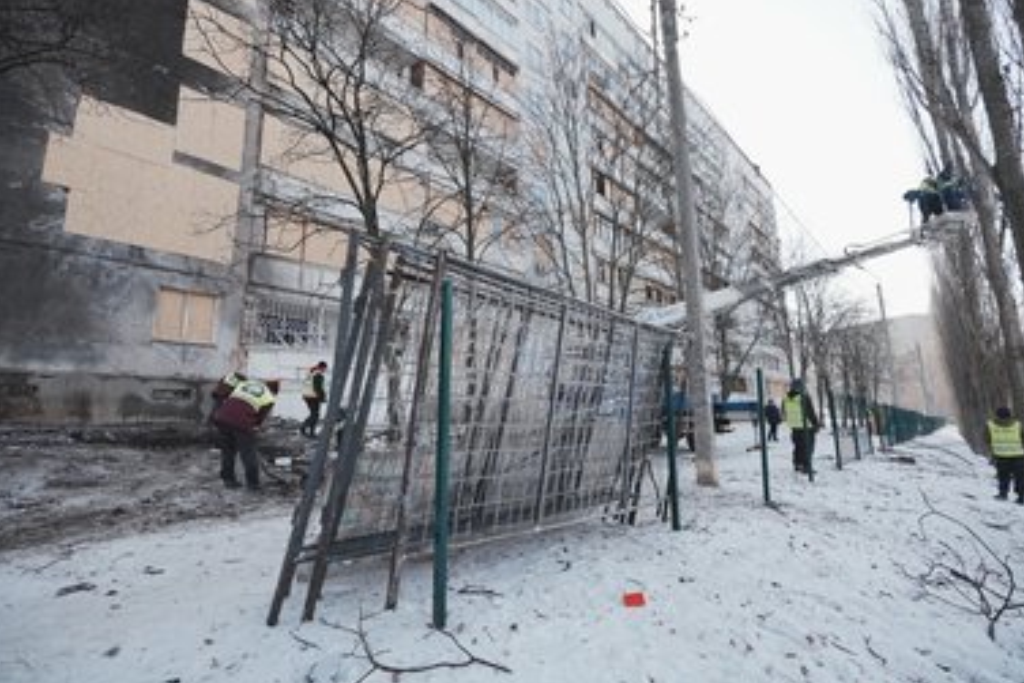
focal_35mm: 17
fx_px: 484
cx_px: 523
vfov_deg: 70.5
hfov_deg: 93.2
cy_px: 335
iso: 200
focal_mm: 16
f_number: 5
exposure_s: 1/640
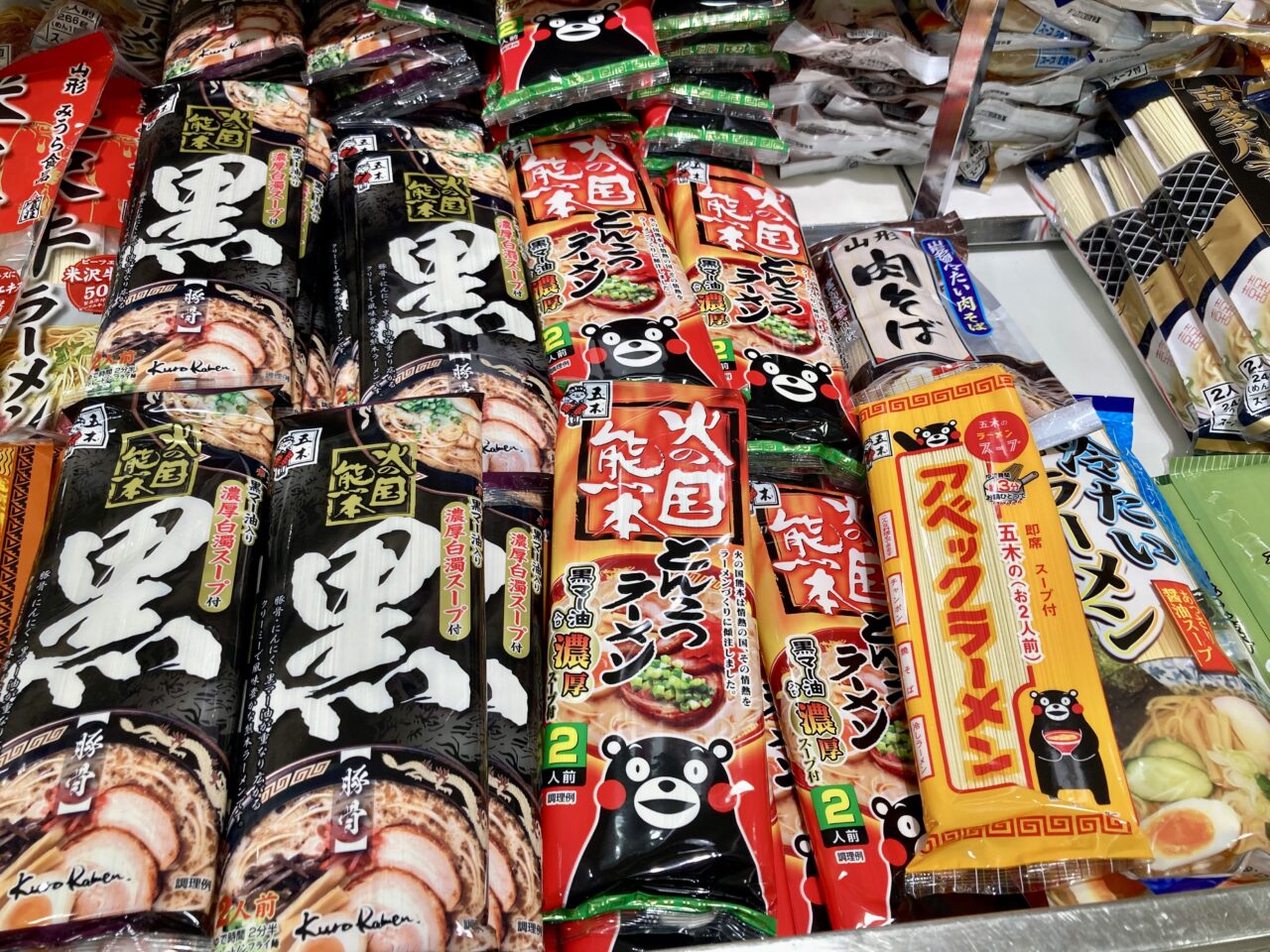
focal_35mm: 28
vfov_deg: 49.7
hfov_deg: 63.4
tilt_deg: -49.9
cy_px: 476
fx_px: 1027
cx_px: 635
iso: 40
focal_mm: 3.99
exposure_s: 1/100
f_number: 1.8
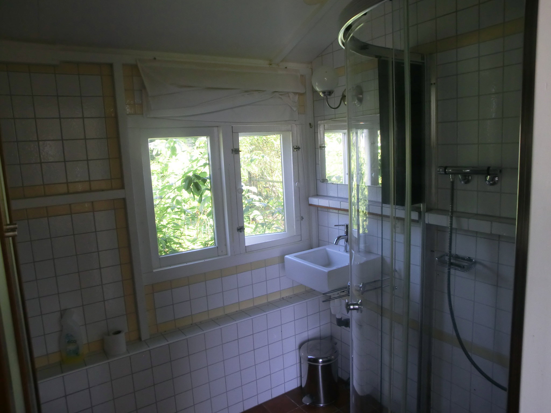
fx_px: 382
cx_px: 276
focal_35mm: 24
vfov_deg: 56.8
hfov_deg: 71.6
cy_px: 206
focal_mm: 4.24
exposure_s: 1/60
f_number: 3
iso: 125
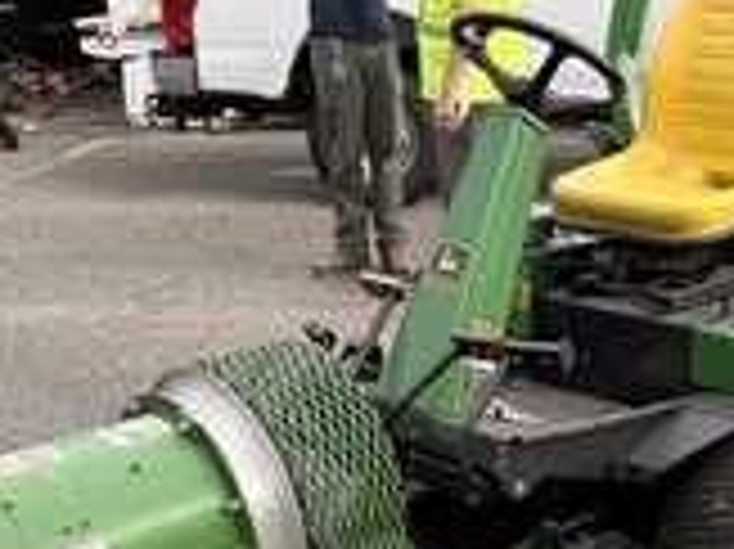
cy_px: 626
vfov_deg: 23.1
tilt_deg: -24.8
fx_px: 1250
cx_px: 522
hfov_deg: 32.3
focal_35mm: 59
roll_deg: +0.3
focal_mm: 6.76
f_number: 1.78
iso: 80
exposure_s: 1/535
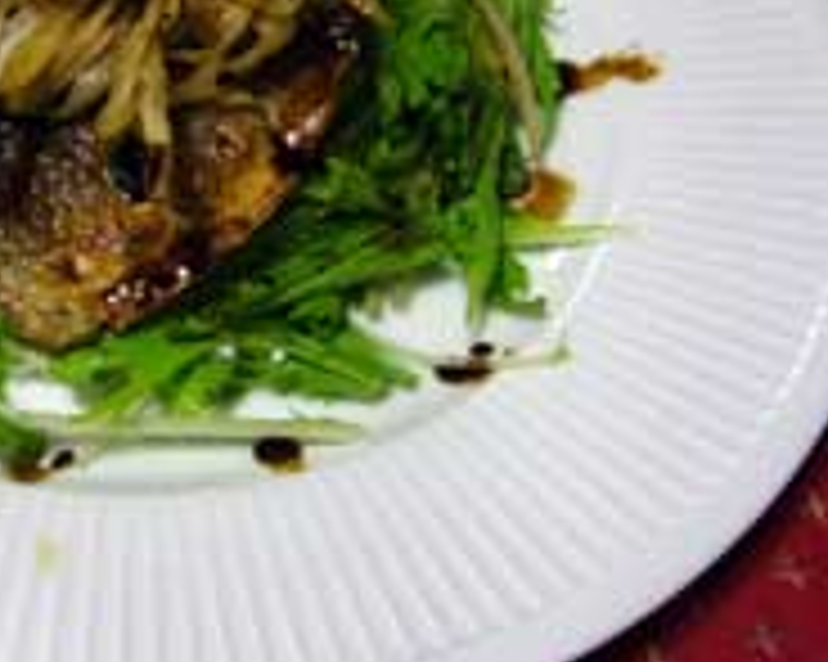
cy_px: 137
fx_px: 1592
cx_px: 104
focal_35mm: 65
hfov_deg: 28.2
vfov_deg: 23.2
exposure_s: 1/20
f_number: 2.8
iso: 200
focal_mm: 5.8
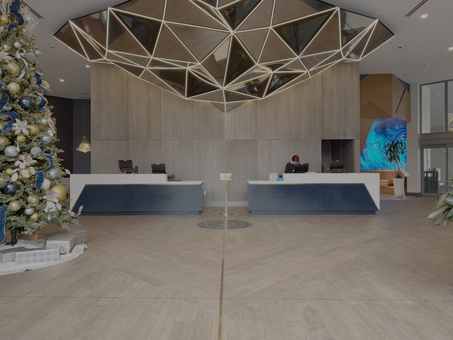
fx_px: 314
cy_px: 170
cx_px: 226
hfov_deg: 71.6
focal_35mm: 24
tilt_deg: +0.2
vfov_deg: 56.8
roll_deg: -0.6
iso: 100
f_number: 1.78
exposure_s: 1/131
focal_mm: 6.76
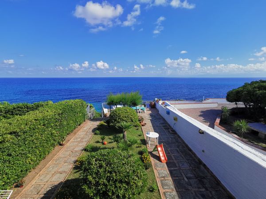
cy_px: 100
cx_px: 133
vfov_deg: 74.7
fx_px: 131
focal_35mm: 17
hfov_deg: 91.0
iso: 50
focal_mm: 2.26
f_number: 2.2
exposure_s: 1/1284
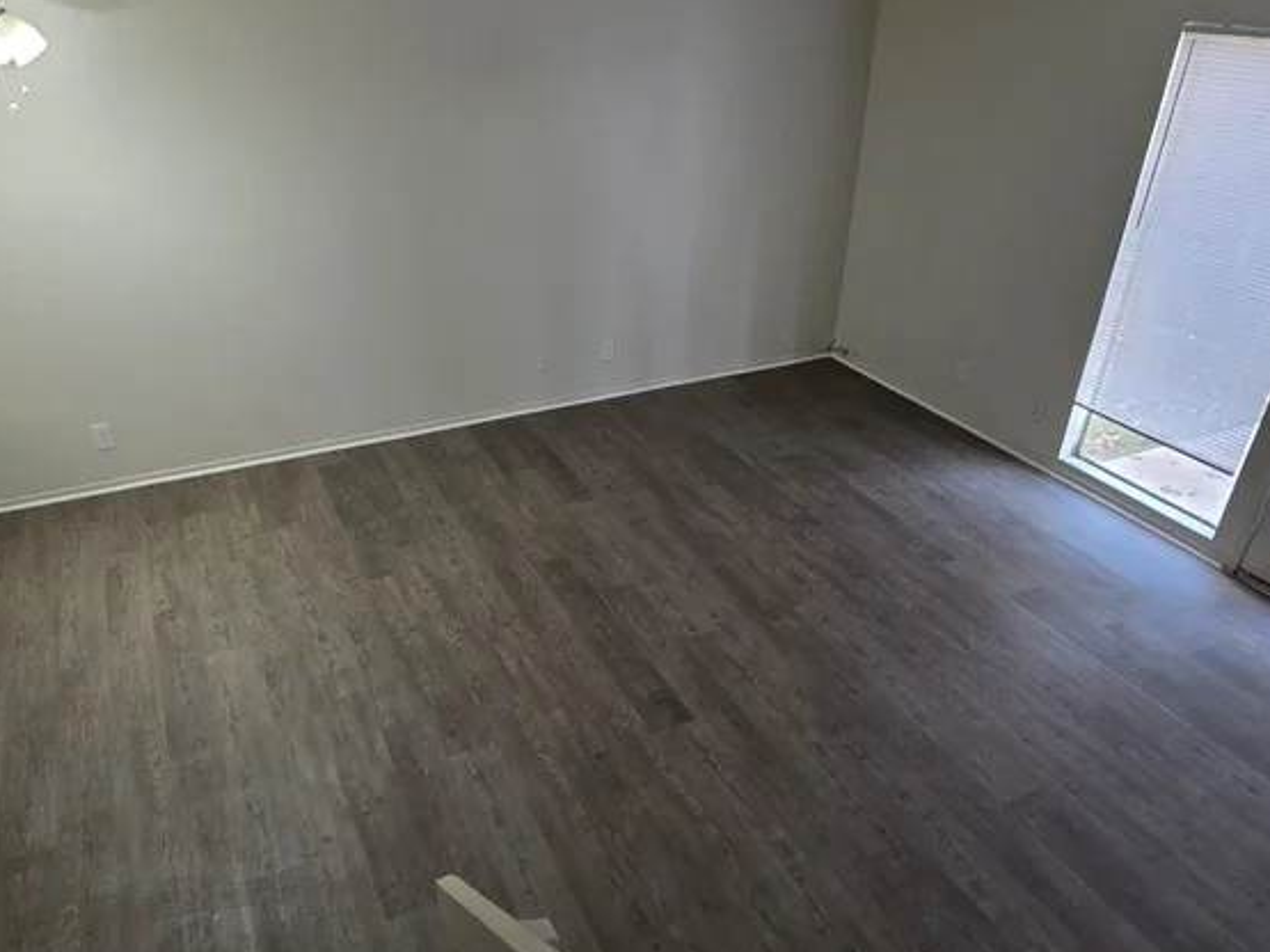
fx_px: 880
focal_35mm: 24
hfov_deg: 71.4
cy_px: 613
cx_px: 574
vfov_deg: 55.9
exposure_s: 1/60
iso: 200
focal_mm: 2.2
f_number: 1.9
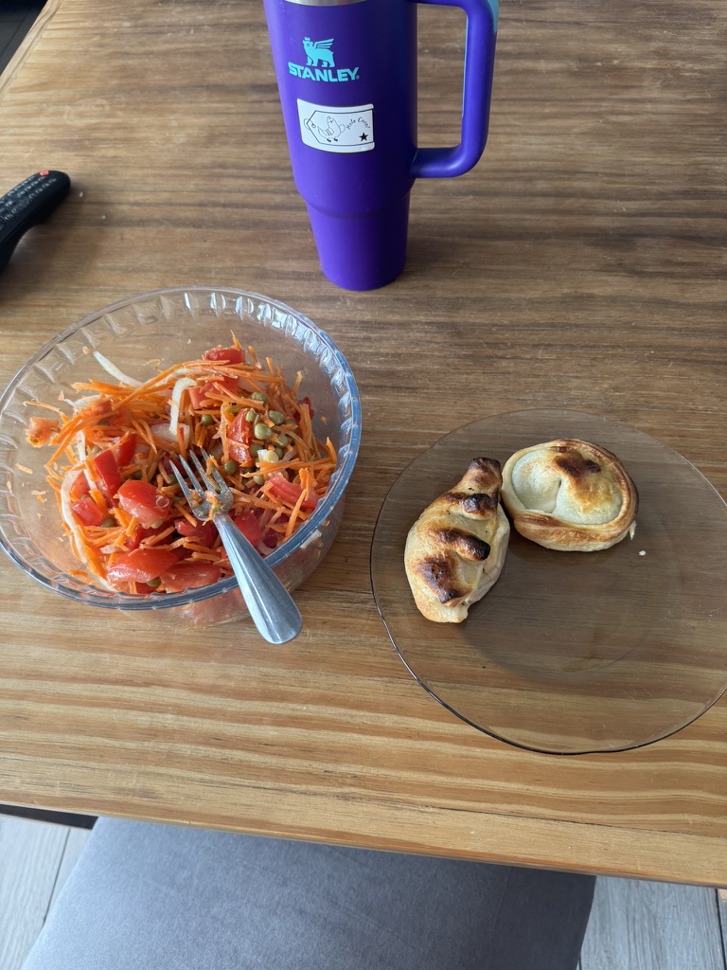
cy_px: 485
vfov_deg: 71.6
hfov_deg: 56.8
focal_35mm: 24
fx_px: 672
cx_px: 364
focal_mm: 6.76
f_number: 1.78
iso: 160
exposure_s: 1/121
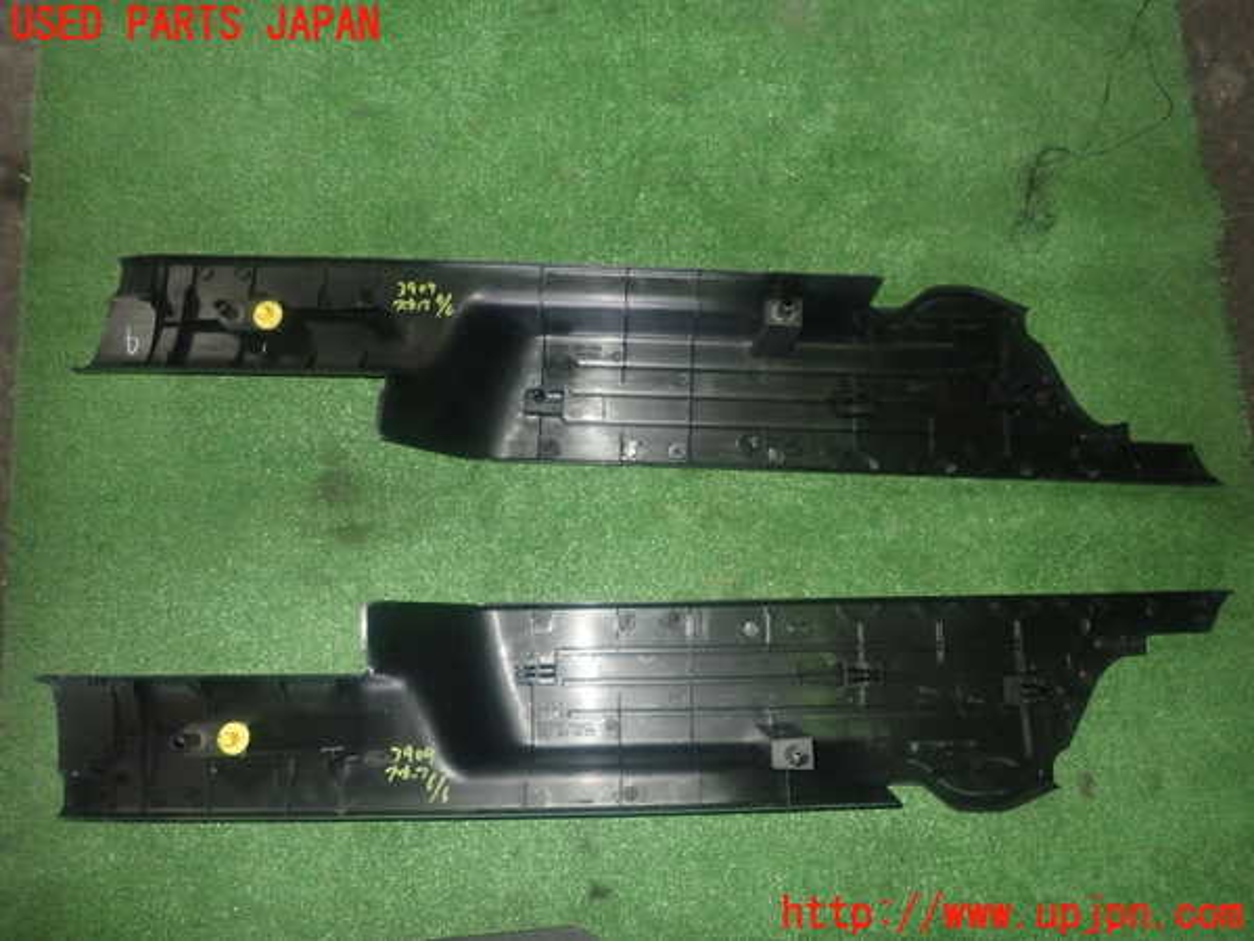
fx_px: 906
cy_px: 470
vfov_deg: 54.9
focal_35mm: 25
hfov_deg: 69.4
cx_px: 627
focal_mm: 4.5
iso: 640
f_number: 5.6
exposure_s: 1/30
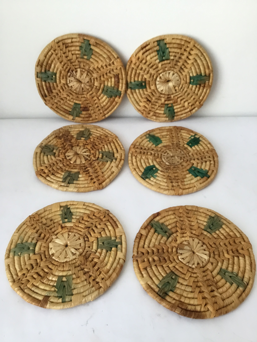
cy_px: 171
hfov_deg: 45.4
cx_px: 128
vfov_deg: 58.4
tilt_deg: -44.2
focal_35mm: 31
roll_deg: +3.0
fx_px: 307
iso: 50
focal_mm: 3.3
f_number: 2.4
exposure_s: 1/33
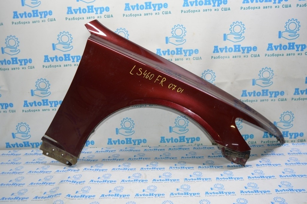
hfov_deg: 59.5
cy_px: 102
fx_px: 268
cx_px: 154
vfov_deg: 41.6
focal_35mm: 32
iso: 400
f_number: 4
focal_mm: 21
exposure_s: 1/80
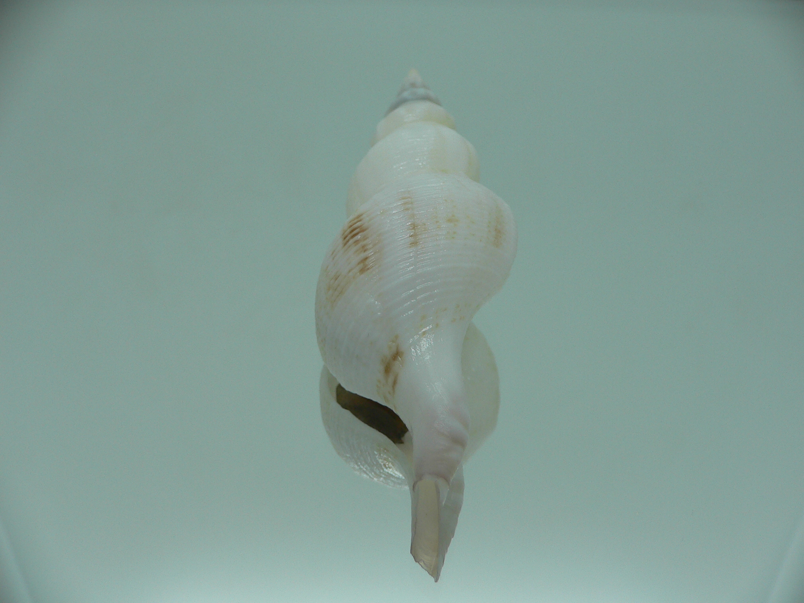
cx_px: 402
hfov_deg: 52.6
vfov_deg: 40.7
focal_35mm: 35
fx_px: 813
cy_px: 302
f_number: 2.8
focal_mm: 4.6
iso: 80
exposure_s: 1/60
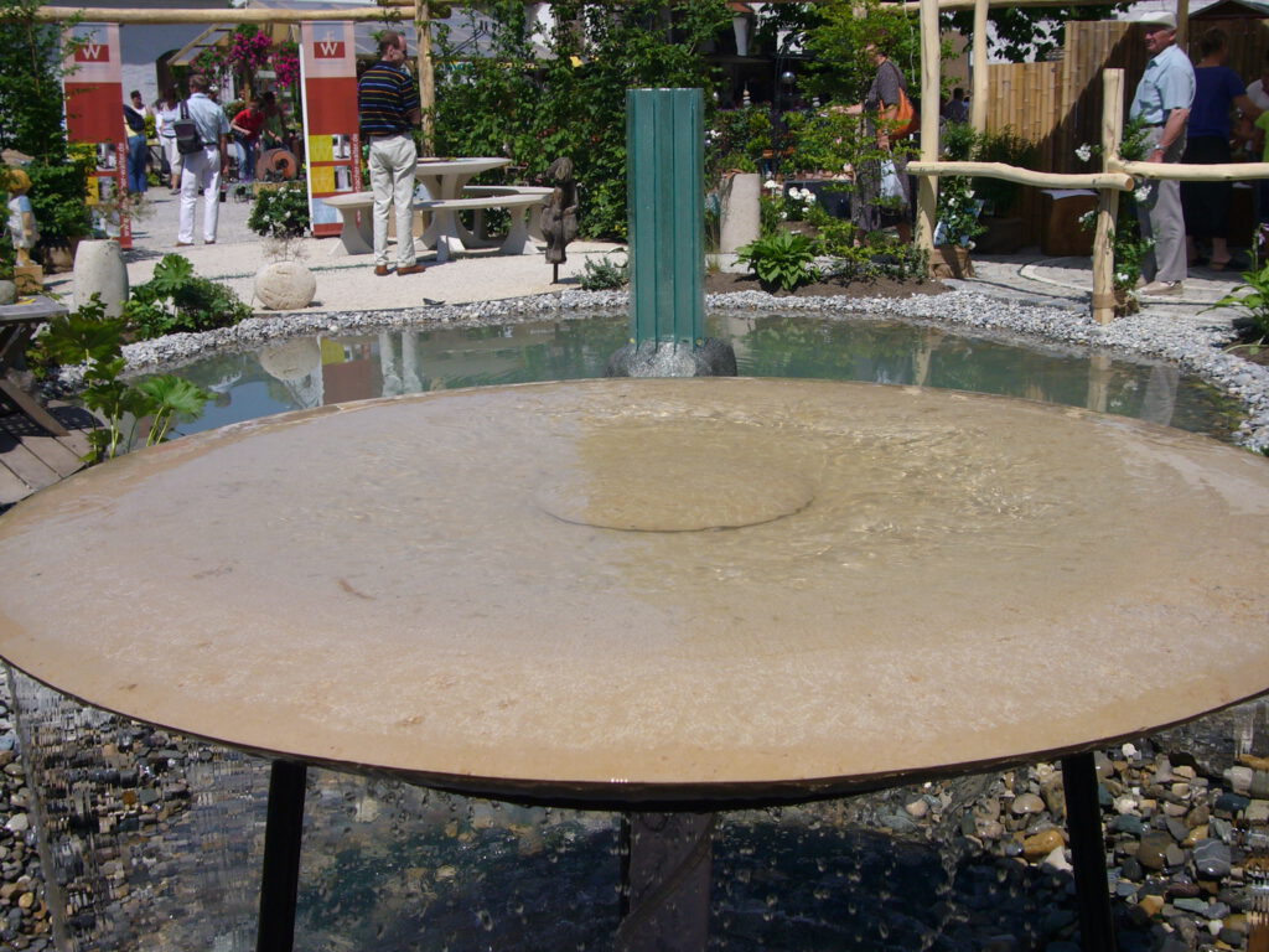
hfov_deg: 44.8
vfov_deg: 34.3
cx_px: 634
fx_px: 1540
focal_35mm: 42
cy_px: 476
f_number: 7.1
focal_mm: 6.9
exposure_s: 1/400
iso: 80
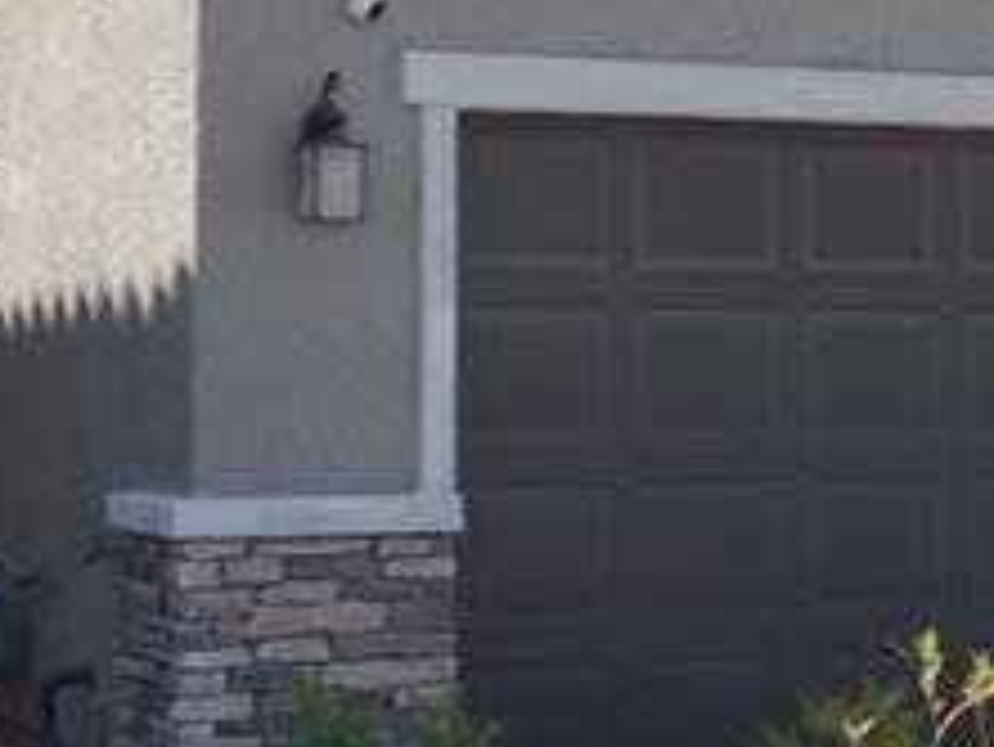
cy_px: 14
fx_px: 2701
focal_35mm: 94
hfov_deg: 20.9
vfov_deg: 15.5
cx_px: 508
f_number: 3.2
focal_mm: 4.6
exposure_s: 1/320
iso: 80
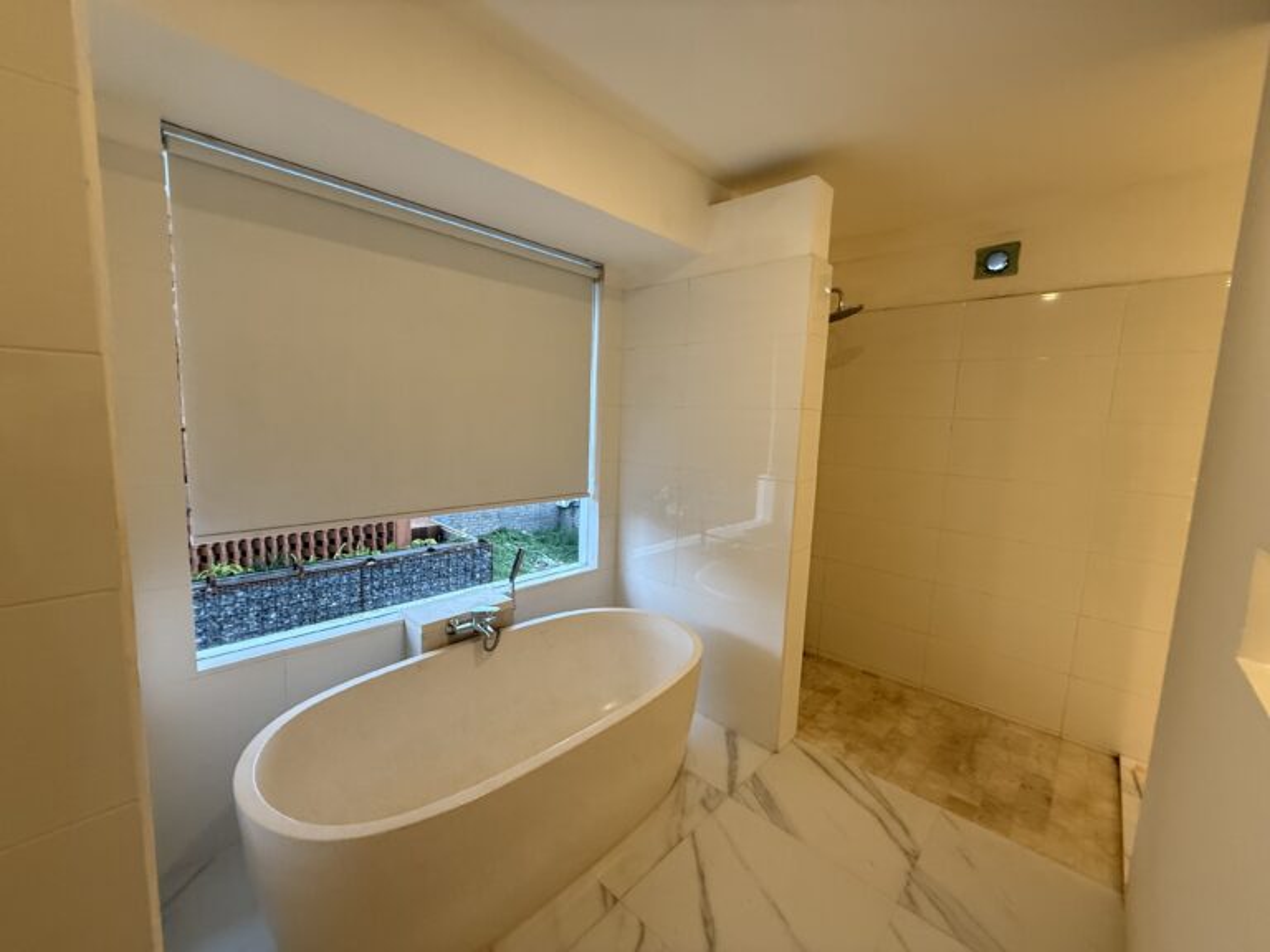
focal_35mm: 14
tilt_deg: -5.4
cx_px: 635
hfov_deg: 102.1
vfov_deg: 85.7
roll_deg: -2.0
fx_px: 514
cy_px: 476
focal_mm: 2.22
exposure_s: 1/50
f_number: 2.2
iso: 250
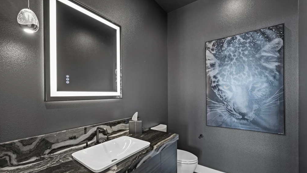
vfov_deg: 67.0
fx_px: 130
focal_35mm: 16
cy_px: 93
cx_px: 154
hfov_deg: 99.4
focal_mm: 15
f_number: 8
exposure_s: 1/1.25
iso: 500
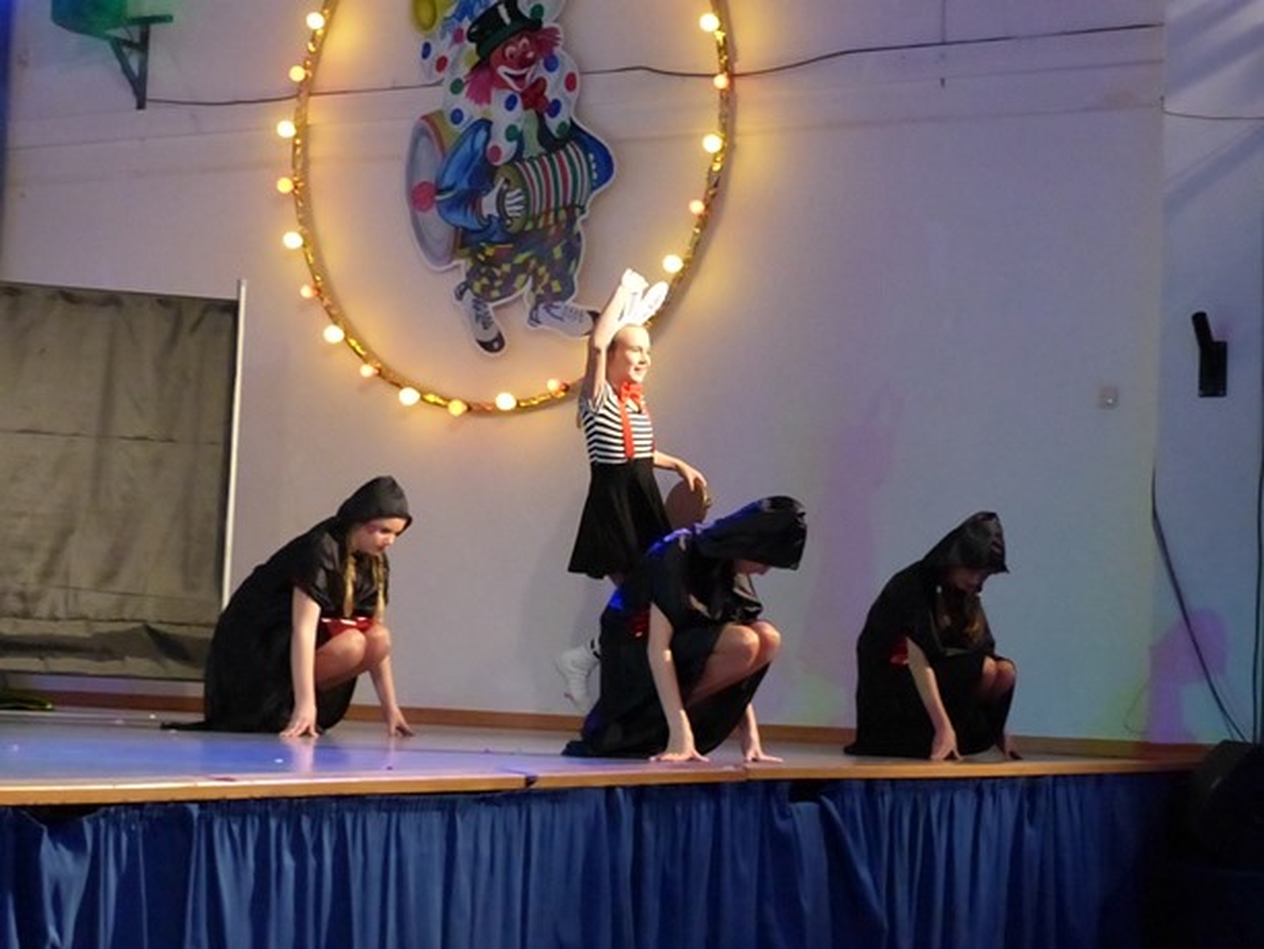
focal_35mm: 81
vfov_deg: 18.2
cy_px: 474
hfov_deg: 24.1
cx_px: 632
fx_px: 2959
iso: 1600
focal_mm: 14.5
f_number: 4
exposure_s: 1/125
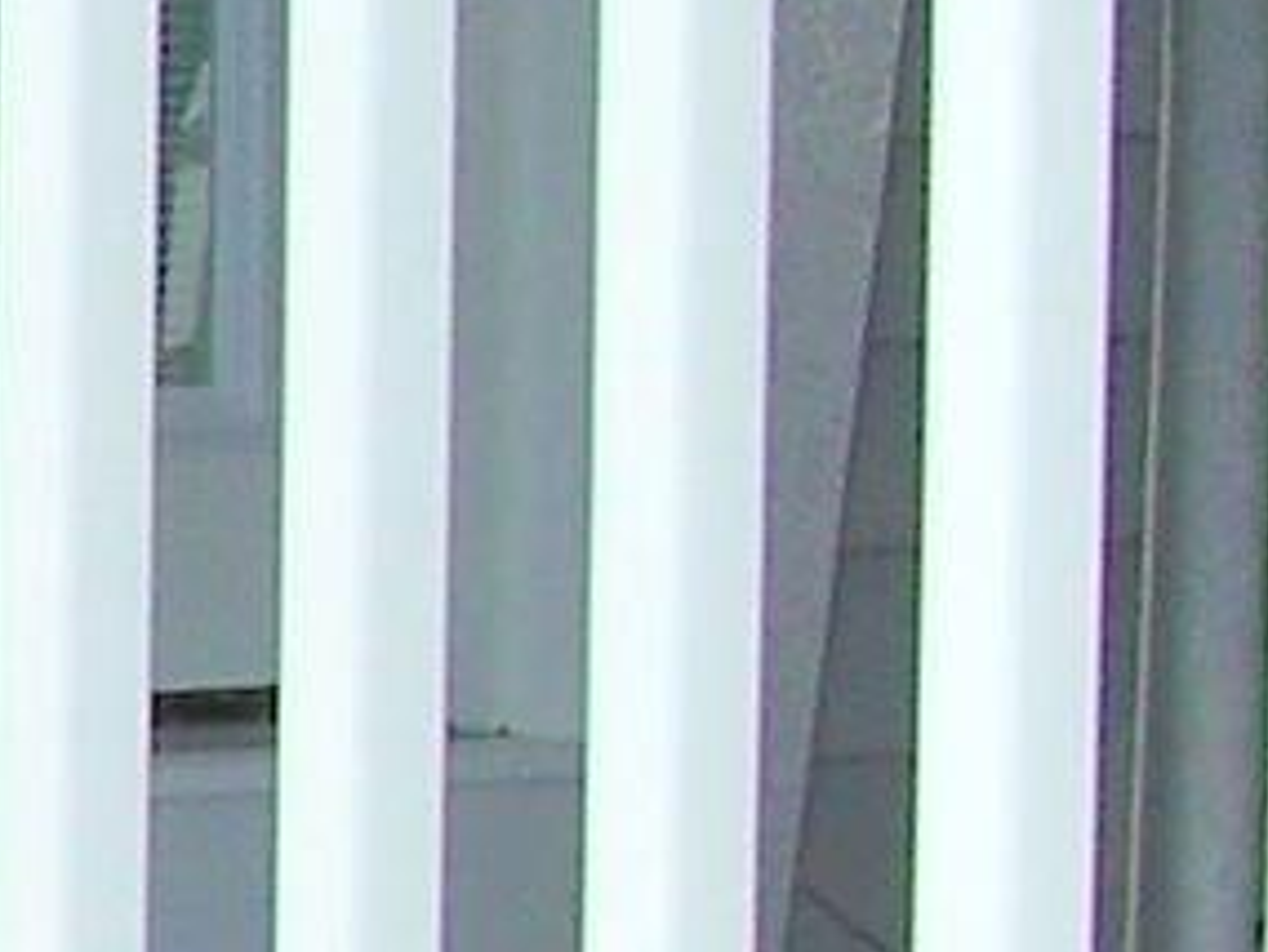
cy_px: 1241
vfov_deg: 5.4
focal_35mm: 273
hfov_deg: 7.0
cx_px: -1430
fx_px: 10004
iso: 80
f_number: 5.6
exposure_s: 1/750
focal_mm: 6.3
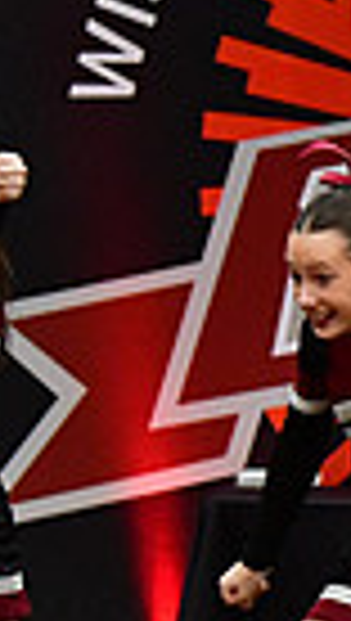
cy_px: 569
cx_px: 1156
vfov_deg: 4.0
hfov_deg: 2.2
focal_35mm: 540
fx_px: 8902
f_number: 4
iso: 4000
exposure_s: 1/500
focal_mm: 82
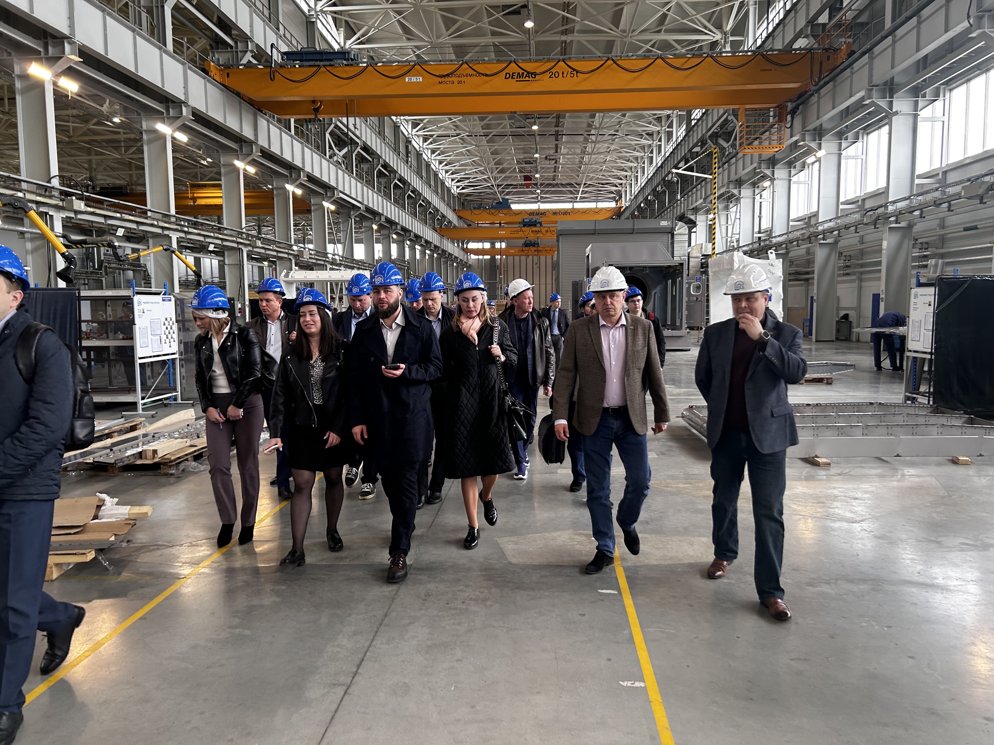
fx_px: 747
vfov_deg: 53.1
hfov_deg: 67.3
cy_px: 372
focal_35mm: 26
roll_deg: +3.4
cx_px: 497
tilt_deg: -3.5
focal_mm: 5.7
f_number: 1.5
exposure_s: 1/50
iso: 80
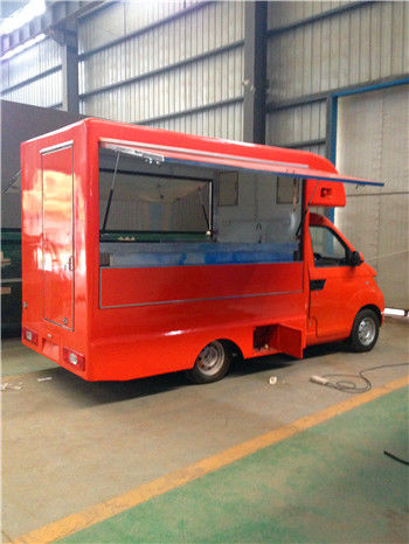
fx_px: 551
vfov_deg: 52.6
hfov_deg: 40.7
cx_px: 204
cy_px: 272
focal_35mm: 35
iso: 320
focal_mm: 4.28
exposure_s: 1/20
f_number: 2.4
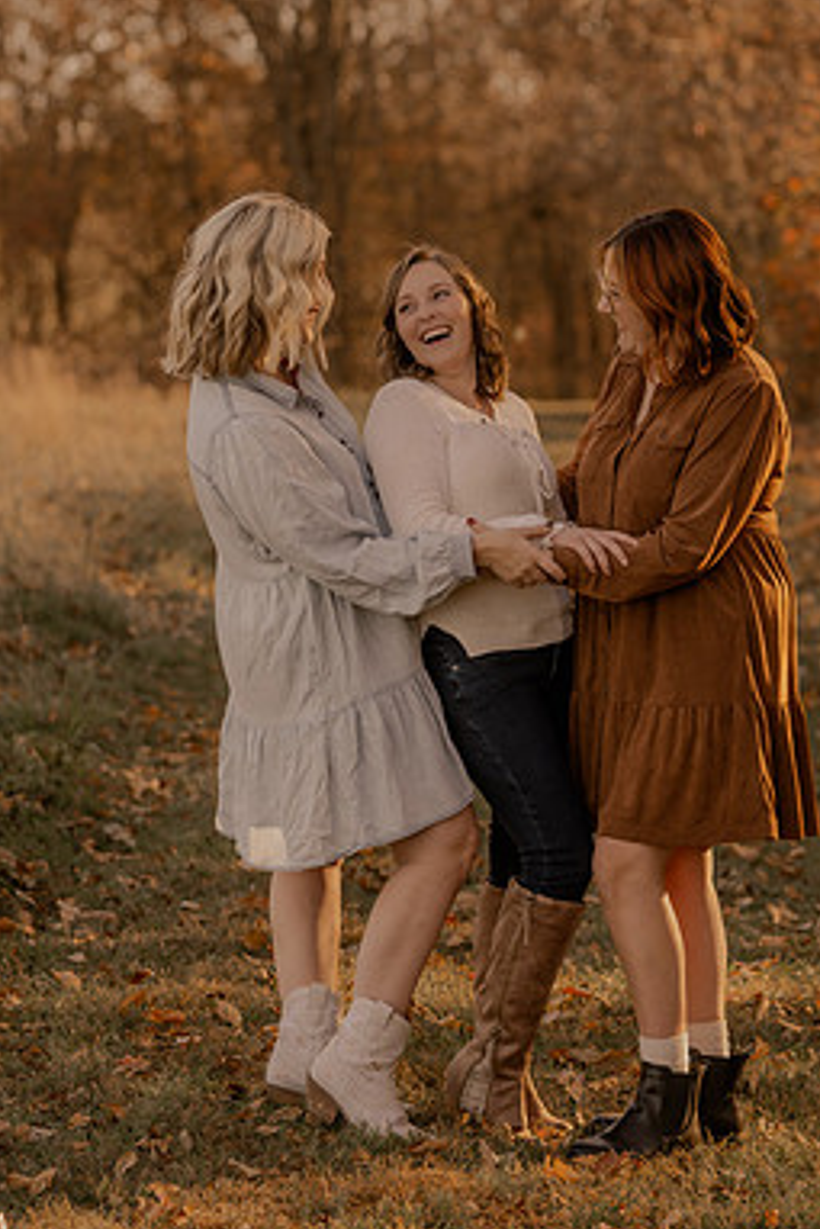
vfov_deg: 15.9
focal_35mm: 129
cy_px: 619
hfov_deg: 10.6
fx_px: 4403
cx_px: 492
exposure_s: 1/320
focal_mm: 85
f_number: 2.8
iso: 200
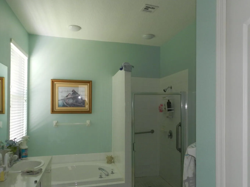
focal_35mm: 27
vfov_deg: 51.2
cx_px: 135
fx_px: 195
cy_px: 105
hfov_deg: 65.2
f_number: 3.4
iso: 200
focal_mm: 4
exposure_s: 1/30
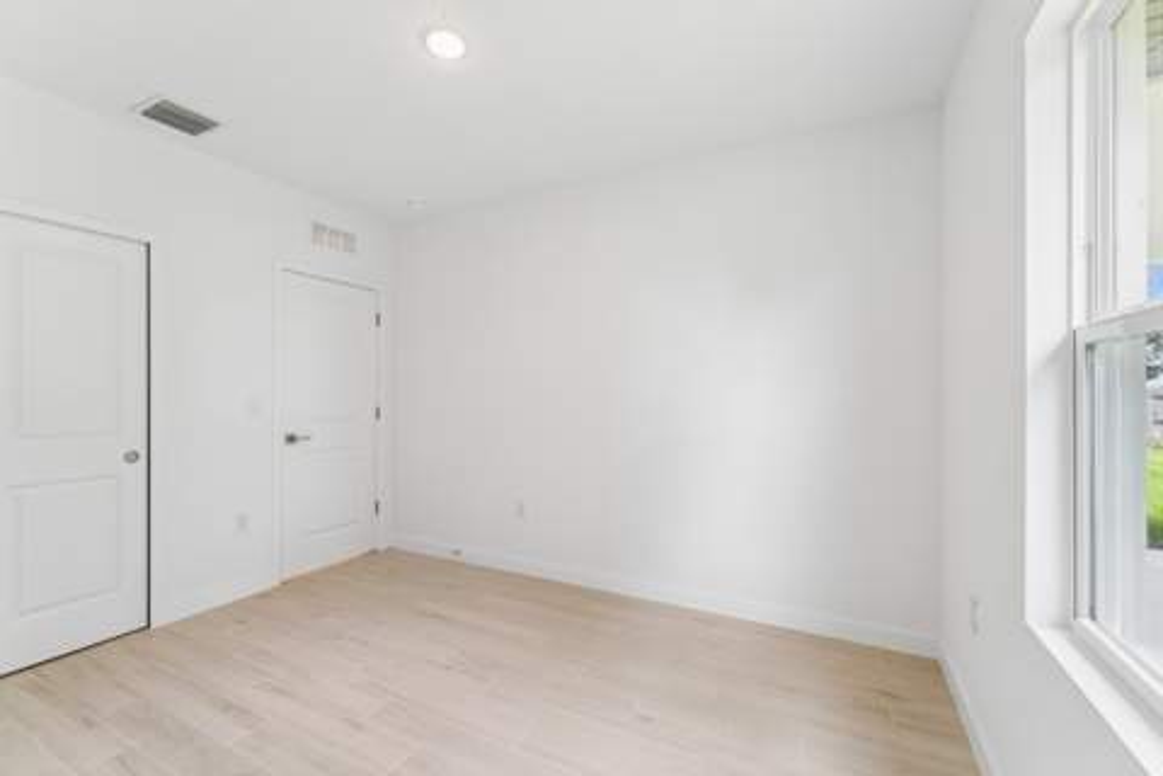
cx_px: 582
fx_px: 481
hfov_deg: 100.8
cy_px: 388
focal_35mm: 15
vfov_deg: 77.7
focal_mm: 14.9
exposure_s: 1/6
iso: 200
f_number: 8
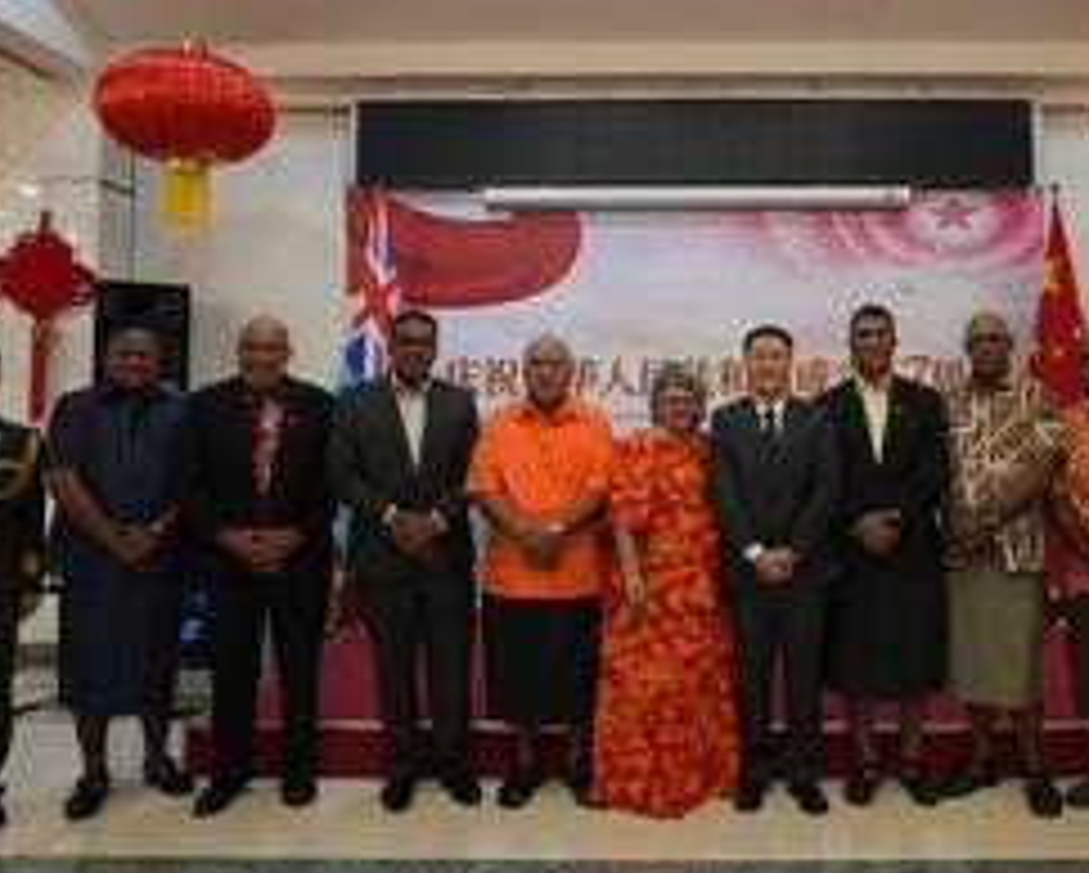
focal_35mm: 31
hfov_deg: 56.0
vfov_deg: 47.1
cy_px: 380
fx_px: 1000
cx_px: 720
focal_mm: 20
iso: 2000
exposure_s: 1/50
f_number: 5.6
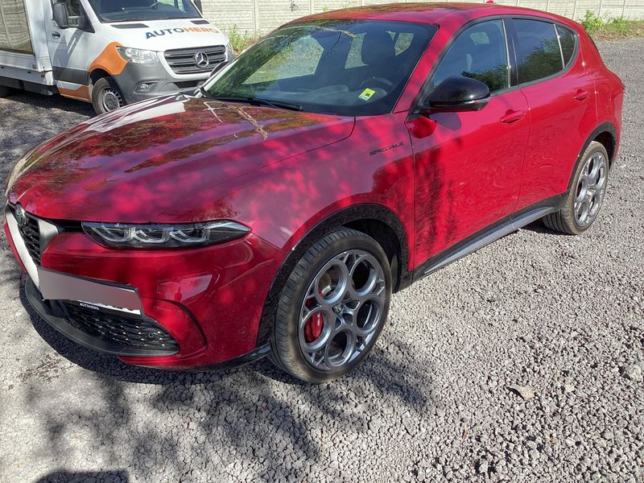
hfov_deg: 58.4
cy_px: 242
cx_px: 322
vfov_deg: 45.4
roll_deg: -1.9
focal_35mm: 31
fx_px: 577
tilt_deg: -22.8
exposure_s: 1/369
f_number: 2.4
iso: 25
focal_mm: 3.3
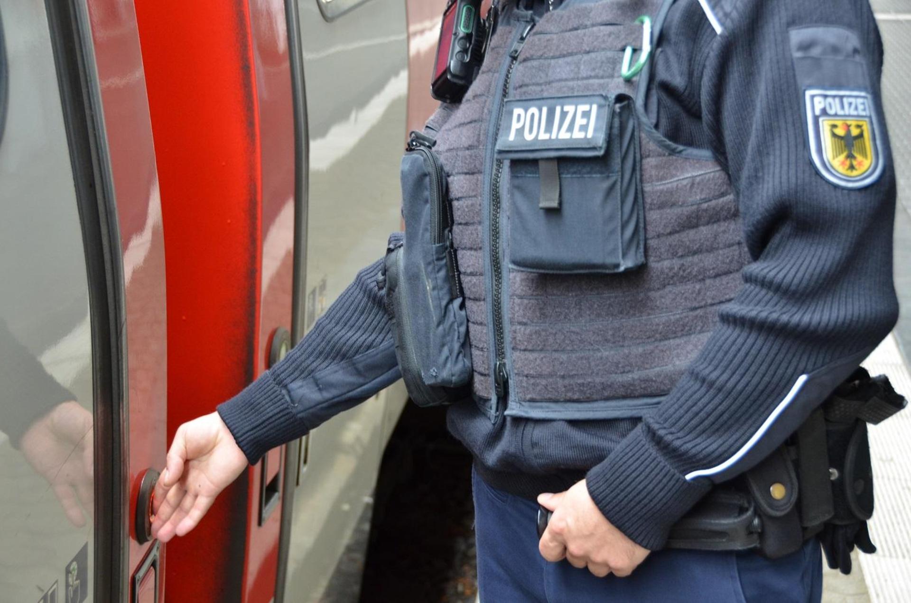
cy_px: 302
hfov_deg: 30.6
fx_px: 1667
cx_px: 456
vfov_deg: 20.5
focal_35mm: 66
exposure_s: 1/40
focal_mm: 44
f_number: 4.5
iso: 800
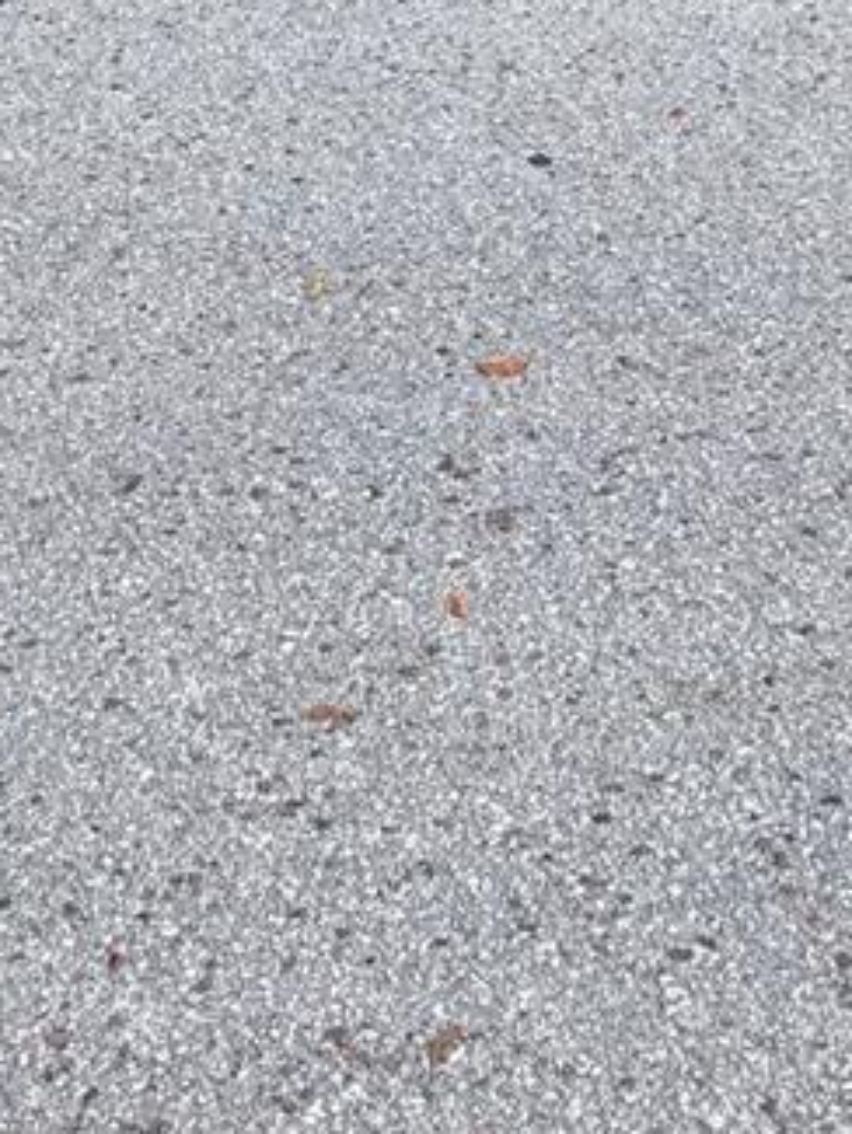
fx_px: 3148
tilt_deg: -4.9
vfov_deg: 16.8
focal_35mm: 96
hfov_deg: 15.1
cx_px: 866
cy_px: -942
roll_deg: -1.2
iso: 50
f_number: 1.6
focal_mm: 5.96
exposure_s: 1/1420
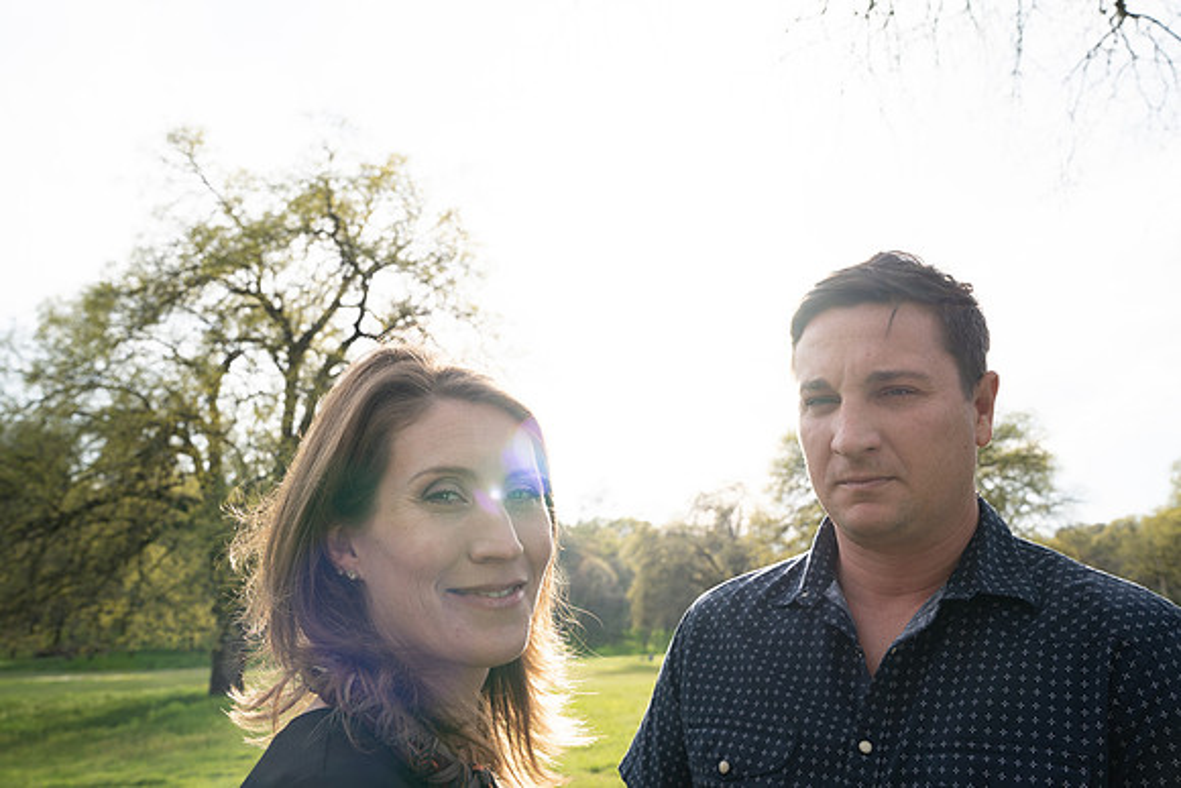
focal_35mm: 27
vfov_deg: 48.0
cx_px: 590
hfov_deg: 67.4
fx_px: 886
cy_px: 394
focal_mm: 27
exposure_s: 1/125
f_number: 6.3
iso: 100
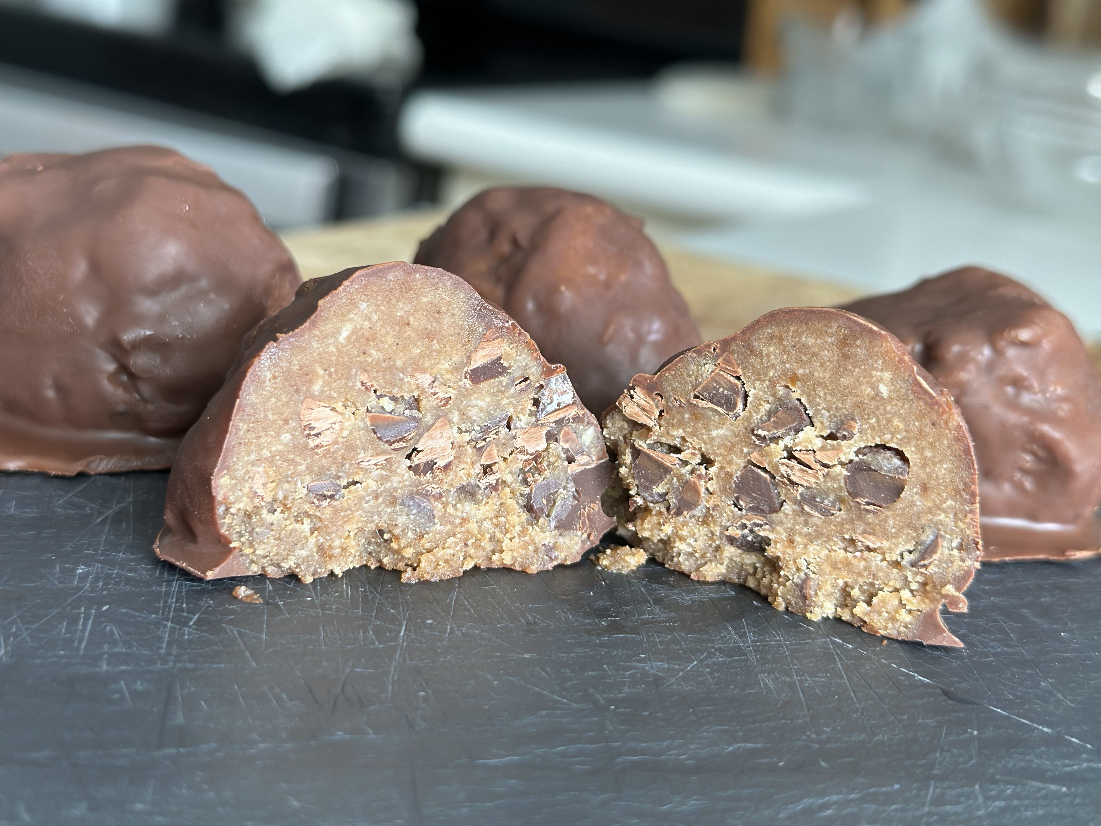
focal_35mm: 48
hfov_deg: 39.7
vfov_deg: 30.3
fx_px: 1527
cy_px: 413
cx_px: 550
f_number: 1.78
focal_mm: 6.86
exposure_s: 1/60
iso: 125
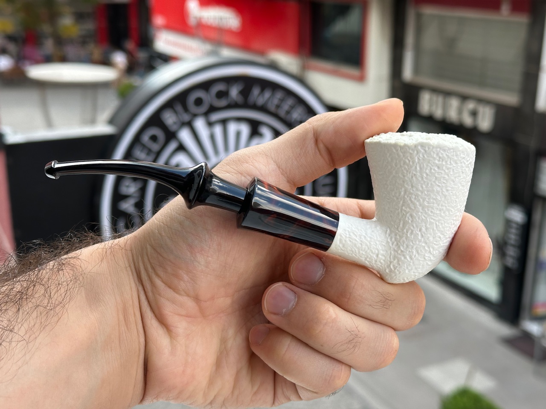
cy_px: 204
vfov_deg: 30.3
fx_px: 757
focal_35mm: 48
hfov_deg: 39.7
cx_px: 273
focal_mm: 6.86
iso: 64
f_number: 1.78
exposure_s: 1/409
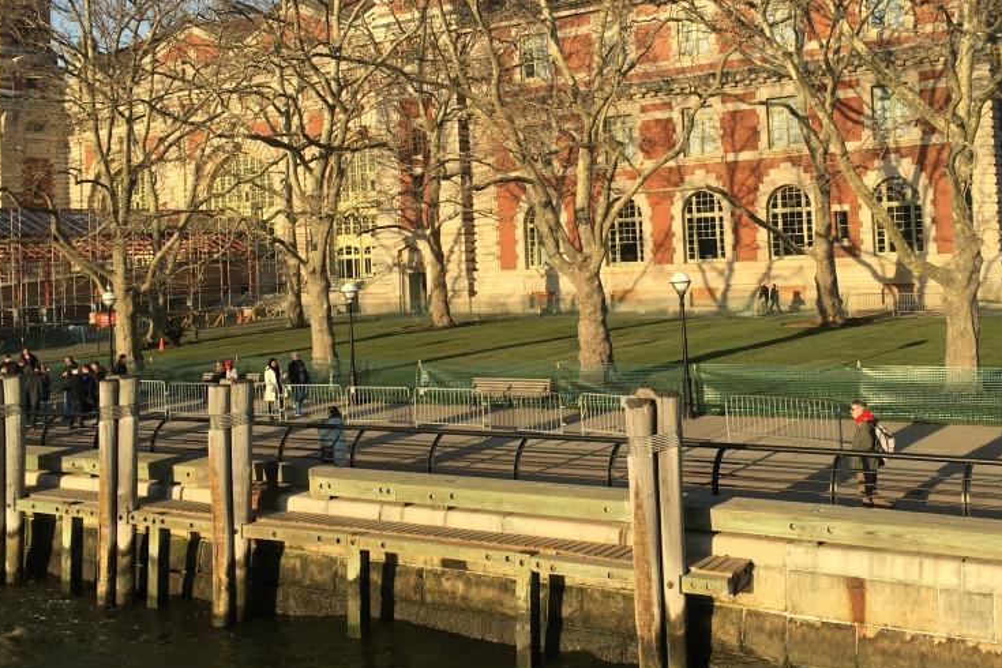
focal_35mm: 42
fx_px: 1169
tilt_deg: +2.9
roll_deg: +2.5
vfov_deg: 31.6
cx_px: 547
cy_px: 207
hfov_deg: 46.3
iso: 25
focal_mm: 4.15
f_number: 2.2
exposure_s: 1/1099
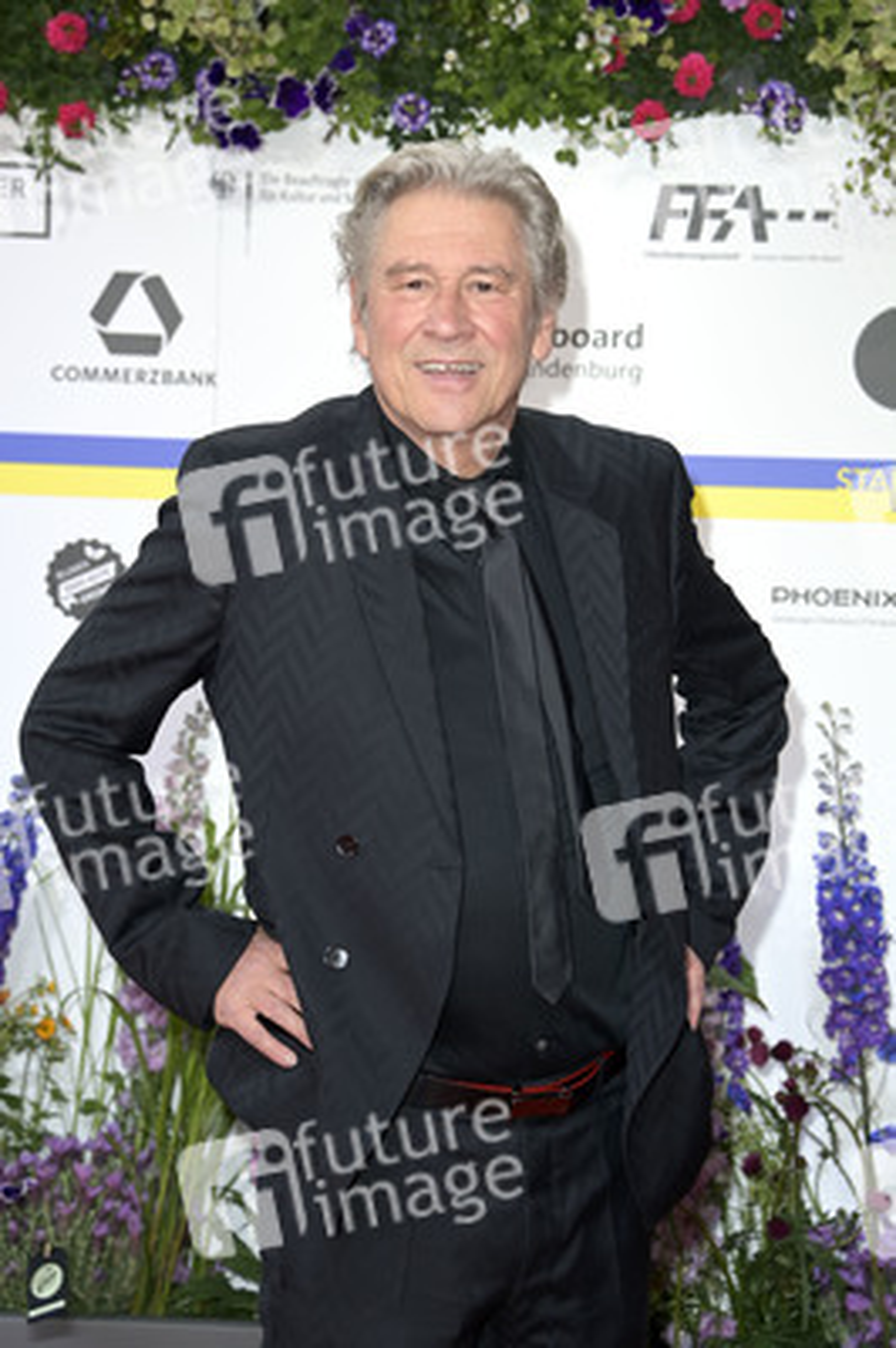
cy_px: 674
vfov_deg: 23.9
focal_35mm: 85
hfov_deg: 16.0
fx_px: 3179
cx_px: 448
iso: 640
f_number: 5.6
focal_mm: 85
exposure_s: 1/250
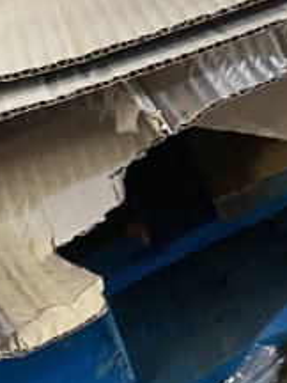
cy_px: -233
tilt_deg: -32.4
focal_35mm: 98
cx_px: 370
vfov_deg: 17.5
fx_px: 1083
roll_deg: +9.7
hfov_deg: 14.5
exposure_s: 1/30
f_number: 1.8
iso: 640
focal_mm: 4.25
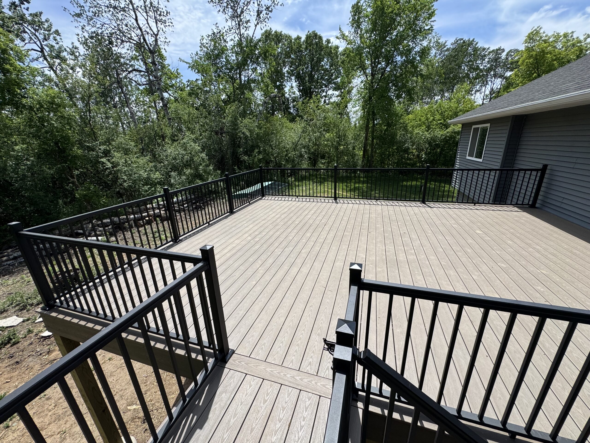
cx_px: 295
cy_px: 222
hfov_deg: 102.1
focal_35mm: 14
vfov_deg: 85.7
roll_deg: +1.8
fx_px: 239
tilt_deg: -19.3
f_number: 2.2
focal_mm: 2.22
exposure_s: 1/1976
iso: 50
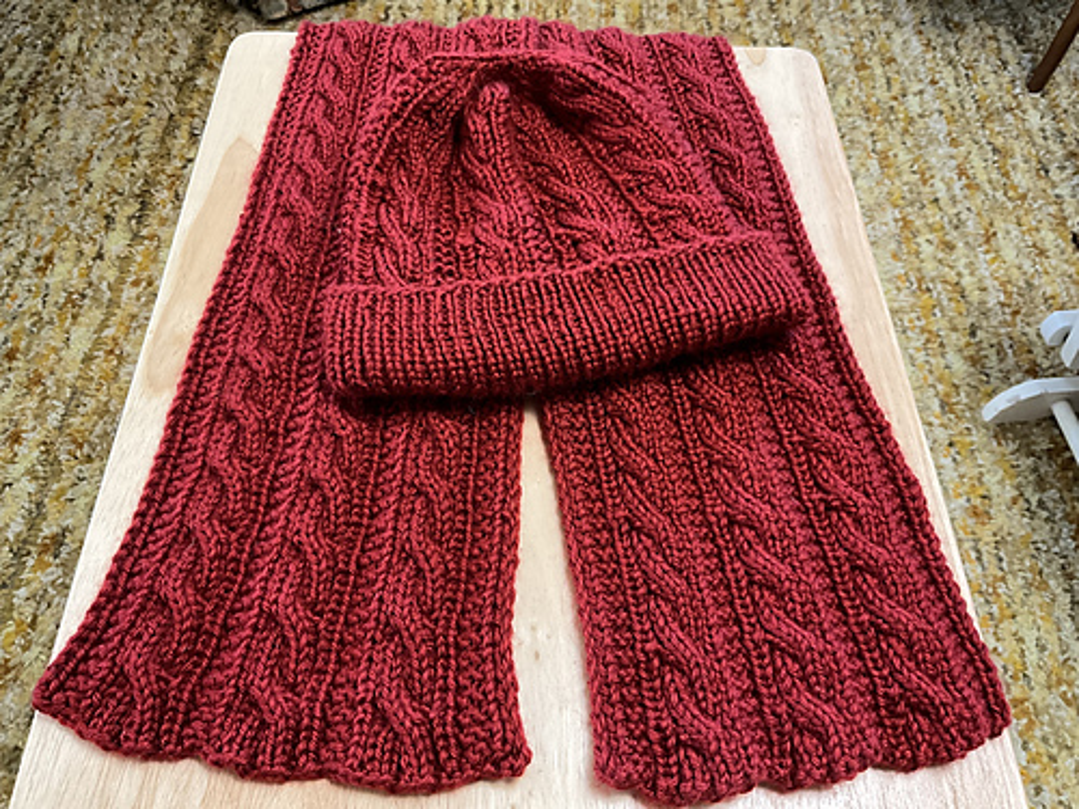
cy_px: 404
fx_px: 904
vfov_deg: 48.2
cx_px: 540
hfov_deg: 61.7
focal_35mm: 29
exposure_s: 1/40
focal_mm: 3
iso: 200
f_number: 1.8
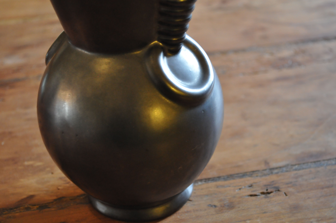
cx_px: 168
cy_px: 112
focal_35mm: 63
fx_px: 587
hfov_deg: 31.9
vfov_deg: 21.5
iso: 1600
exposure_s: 1/25
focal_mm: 42
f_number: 5.3
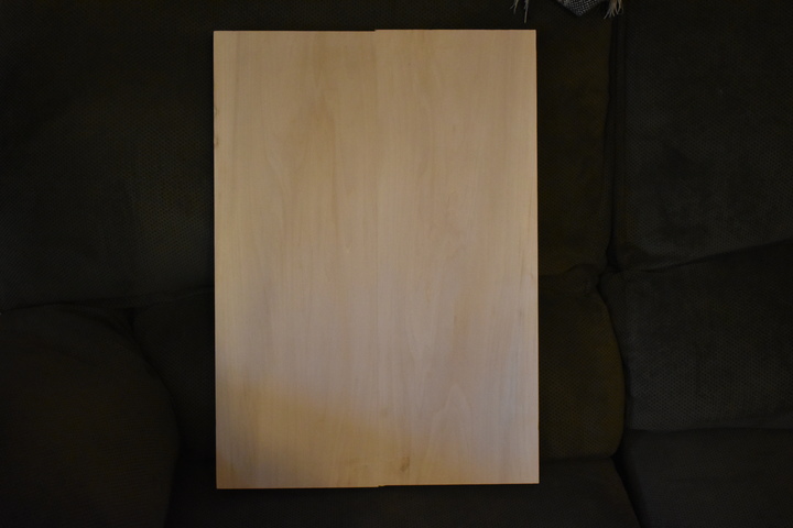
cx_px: 396
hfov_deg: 41.1
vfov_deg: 28.1
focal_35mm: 48
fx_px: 1057
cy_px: 264
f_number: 4.5
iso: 3200
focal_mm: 32
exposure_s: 1/50
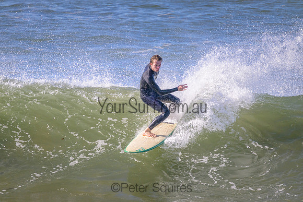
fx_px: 6735
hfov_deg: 2.6
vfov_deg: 1.7
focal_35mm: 800
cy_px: 101
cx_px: 152
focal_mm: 800
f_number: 11
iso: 900
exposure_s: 1/2000
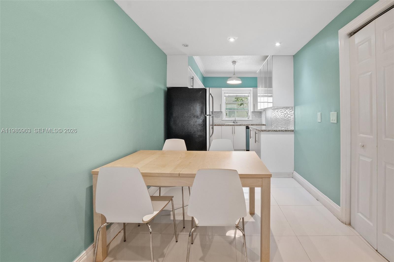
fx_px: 164
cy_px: 131
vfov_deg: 77.3
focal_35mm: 15
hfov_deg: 100.4
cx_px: 197
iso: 1800
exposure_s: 1/15
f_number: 8
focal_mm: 10
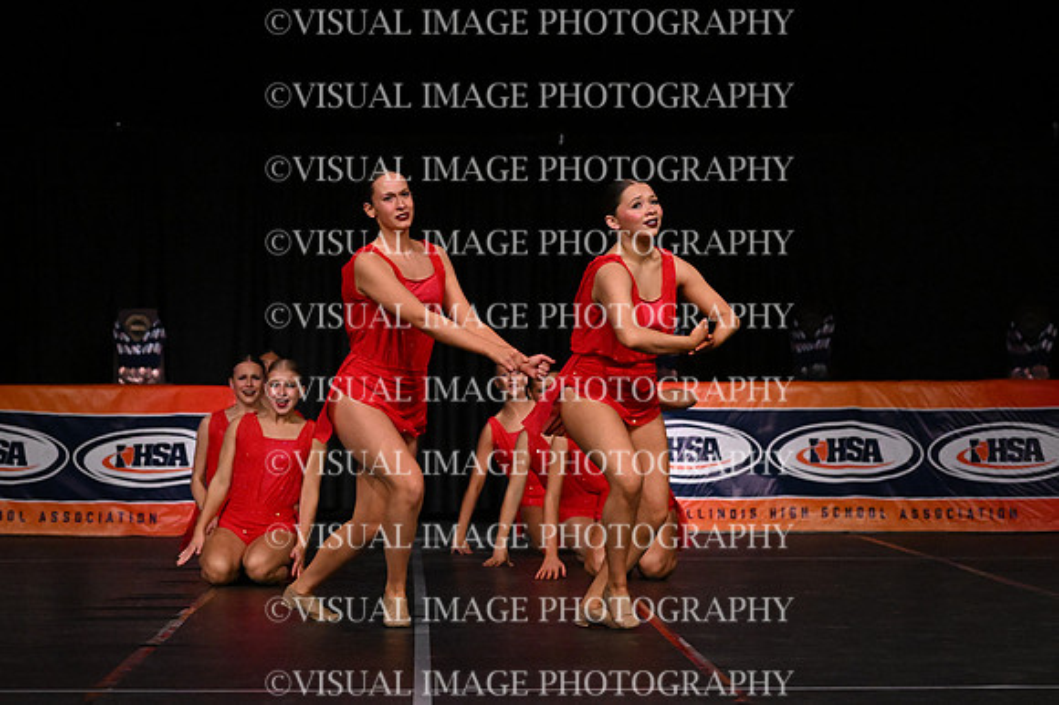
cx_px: 530
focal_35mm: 139
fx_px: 4086
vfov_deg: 9.9
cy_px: 352
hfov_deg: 14.8
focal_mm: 93
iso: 8000
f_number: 4
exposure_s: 1/1000
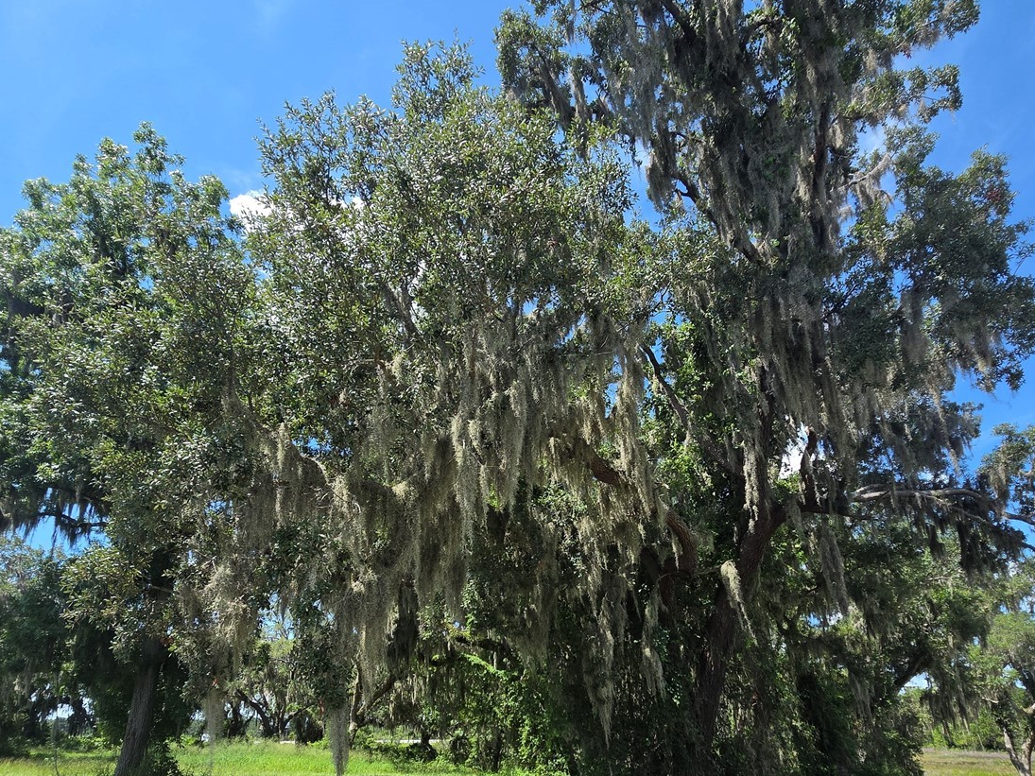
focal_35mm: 19
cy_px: 514
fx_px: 568
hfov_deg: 84.6
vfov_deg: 66.9
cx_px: 543
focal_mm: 2.2
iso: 100
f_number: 2.2
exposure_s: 1/1789
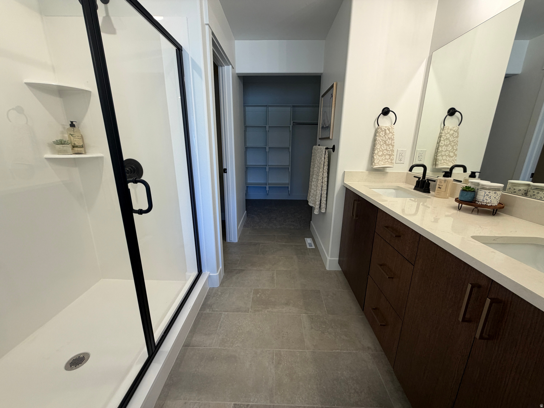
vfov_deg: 85.7
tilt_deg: -15.4
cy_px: 204
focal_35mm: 14
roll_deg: -0.3
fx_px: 220
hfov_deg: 102.1
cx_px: 272
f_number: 2.2
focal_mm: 2.22
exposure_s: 1/120
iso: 125
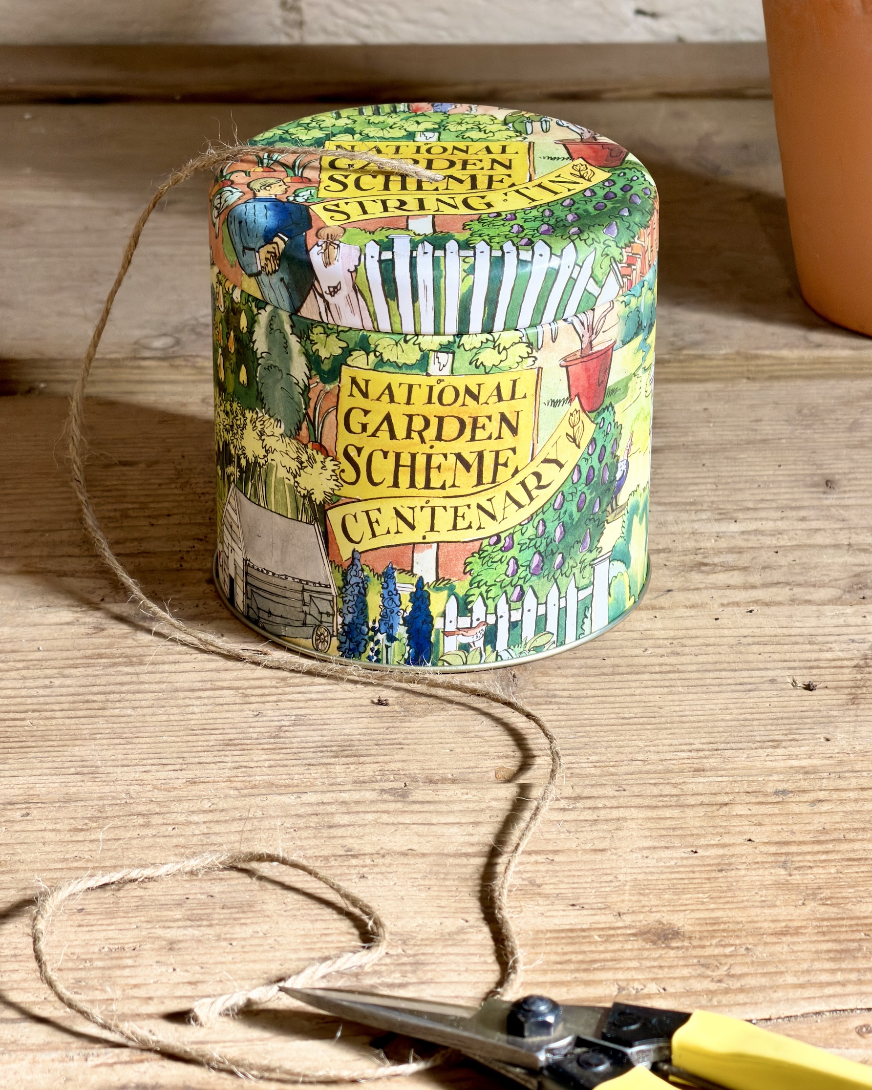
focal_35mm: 105
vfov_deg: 18.3
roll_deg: +0.7
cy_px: 551
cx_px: 434
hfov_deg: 14.7
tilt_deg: -27.4
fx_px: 3387
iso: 64
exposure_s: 1/121
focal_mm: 16.89
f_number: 2.8
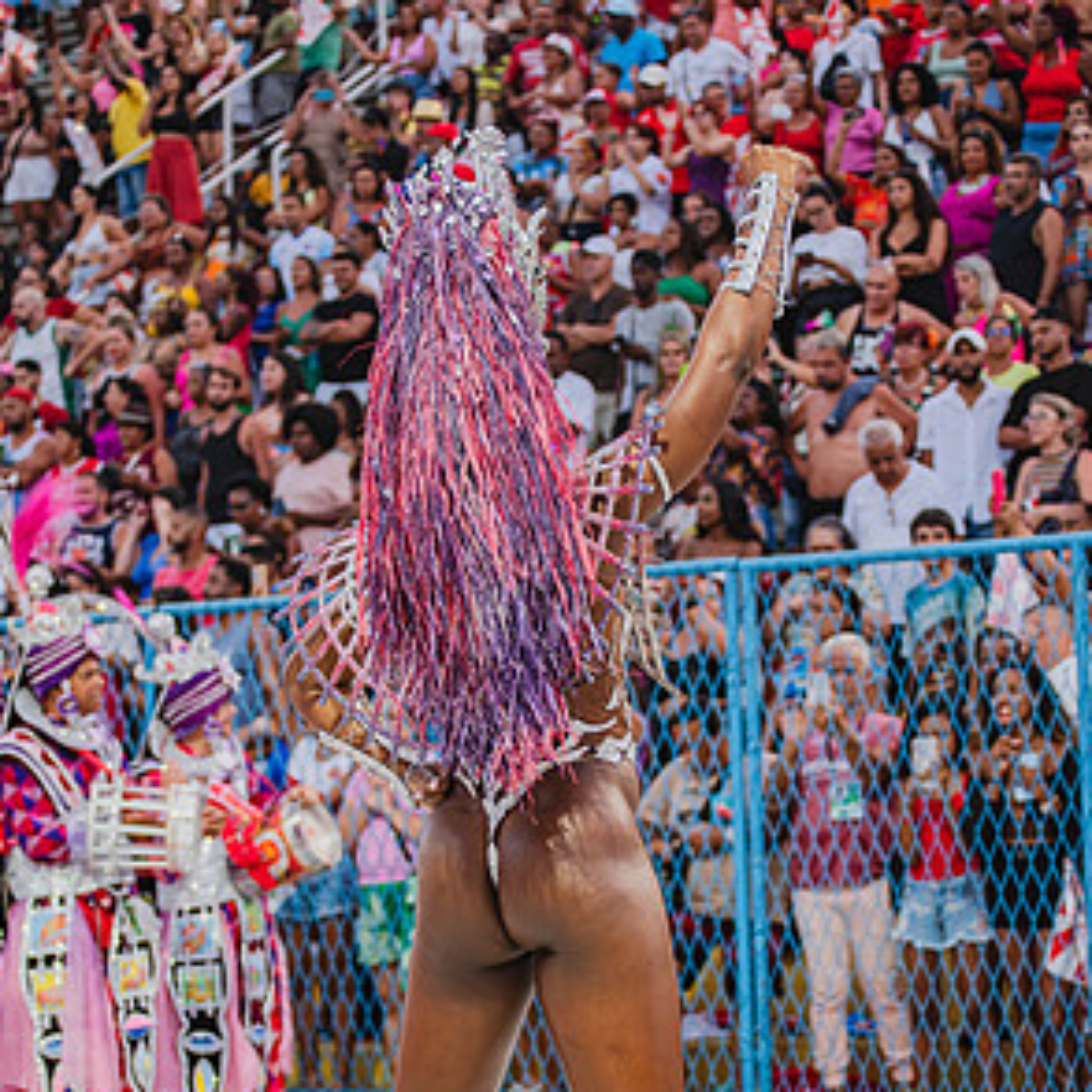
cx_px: 540
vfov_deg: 19.0
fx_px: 3248
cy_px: 761
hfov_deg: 19.1
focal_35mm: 91
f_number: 4.5
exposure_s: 1/250
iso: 800
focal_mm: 70
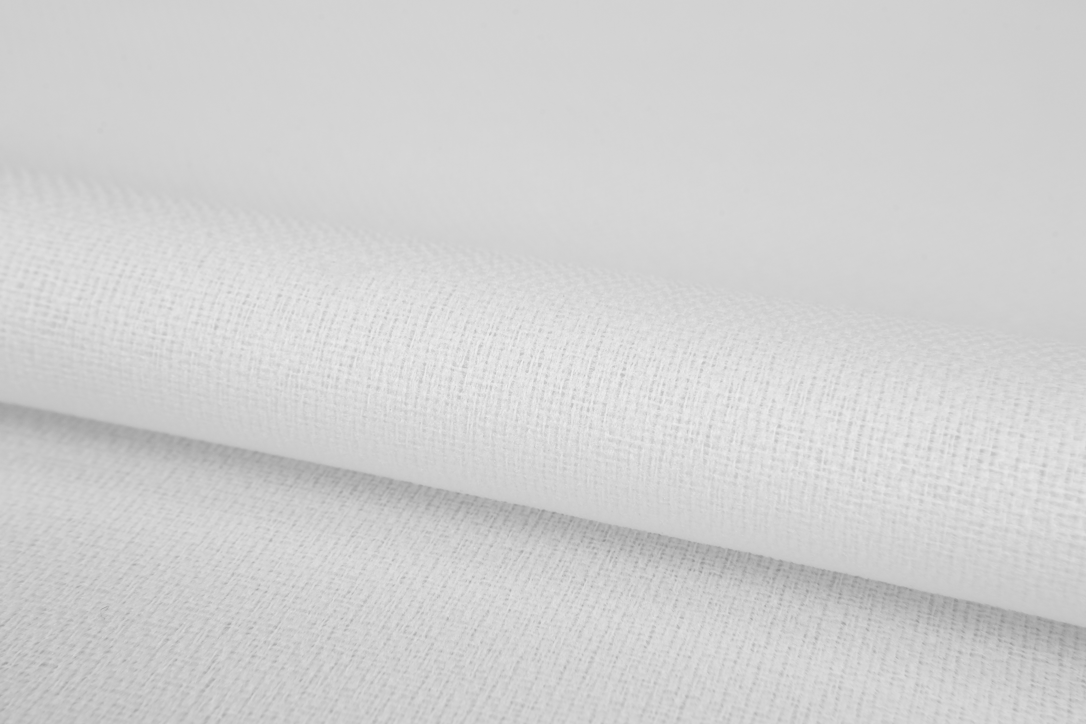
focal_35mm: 48
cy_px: 362
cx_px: 543
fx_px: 1448
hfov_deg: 41.1
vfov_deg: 28.1
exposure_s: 1/5
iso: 100
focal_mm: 32
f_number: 20
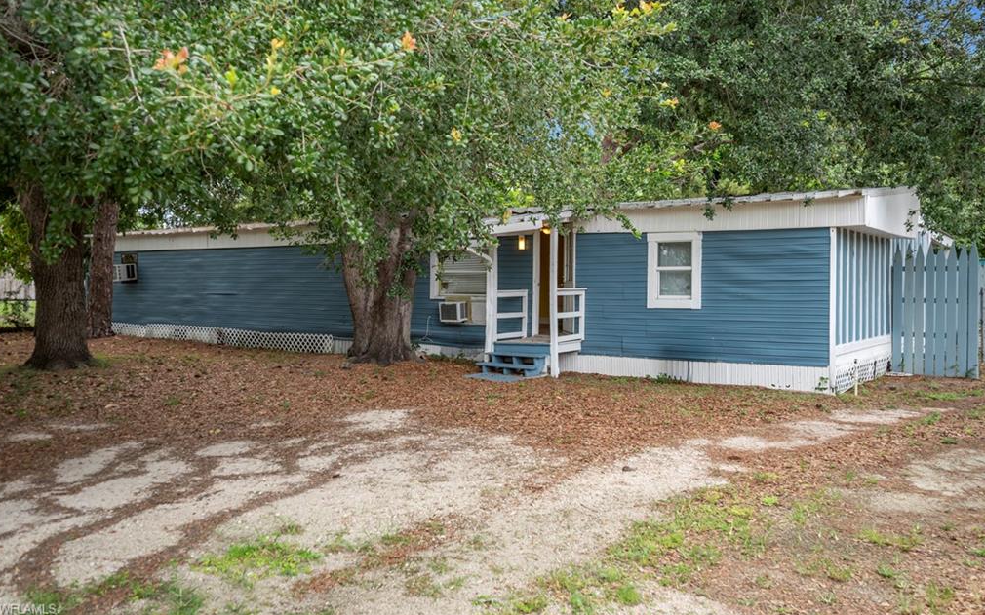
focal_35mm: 31
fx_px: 832
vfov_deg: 40.6
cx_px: 488
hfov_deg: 61.2
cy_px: 286
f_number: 4.5
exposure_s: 1/80
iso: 100
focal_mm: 20
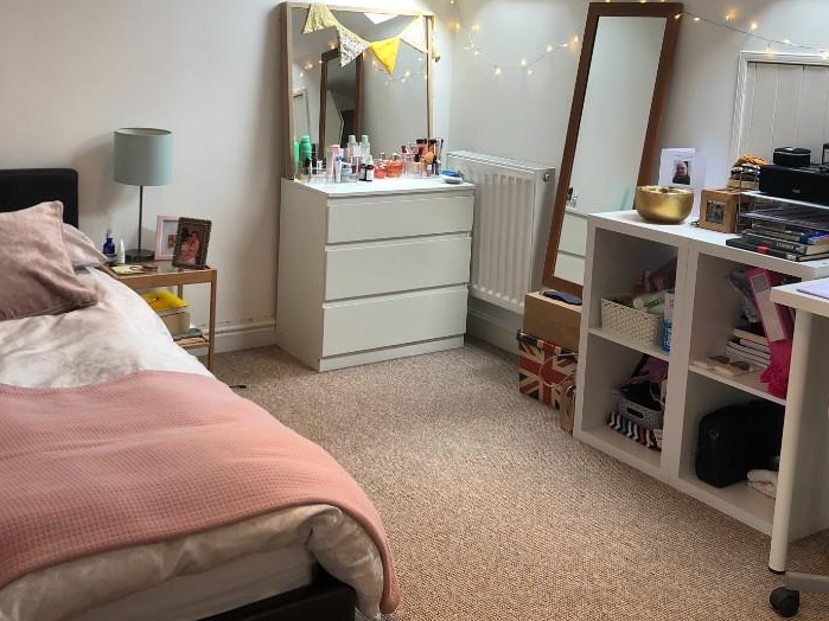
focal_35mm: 41
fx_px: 982
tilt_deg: -9.0
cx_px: 413
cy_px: 213
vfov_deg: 34.8
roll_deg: -2.1
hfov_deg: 45.8
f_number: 1.8
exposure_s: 1/50
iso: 25
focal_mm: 4
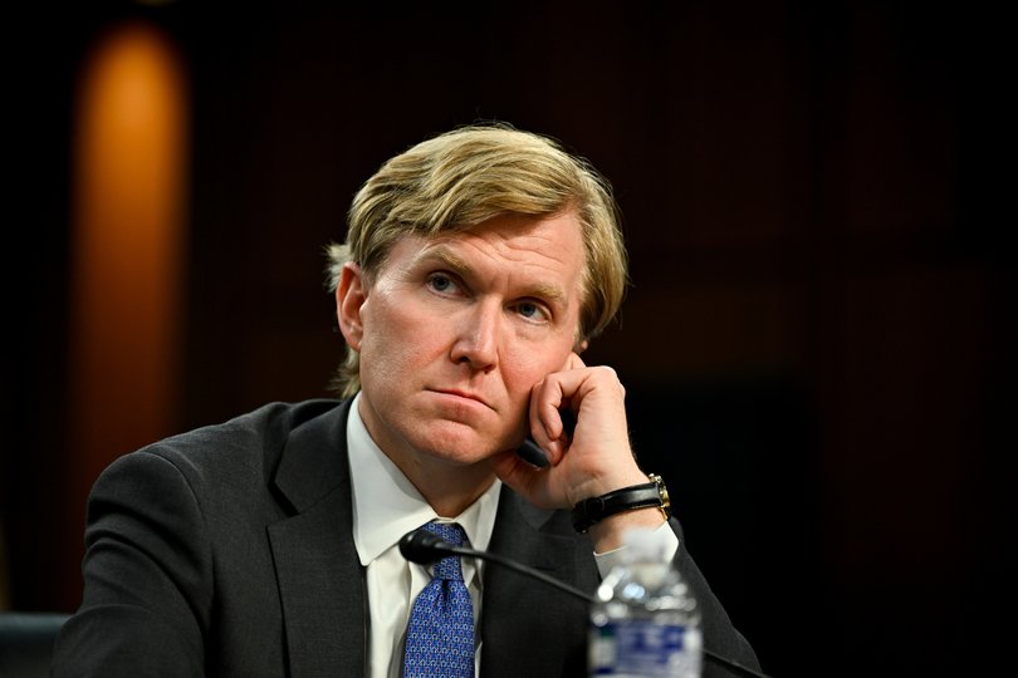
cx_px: 509
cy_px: 339
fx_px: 4524
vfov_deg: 8.6
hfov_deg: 12.8
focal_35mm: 160
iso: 1250
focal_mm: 160
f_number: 2.8
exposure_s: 1/320
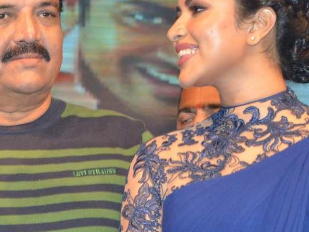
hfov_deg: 4.9
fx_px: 3580
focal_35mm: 401
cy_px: 184
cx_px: -21
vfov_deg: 3.7
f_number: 7.1
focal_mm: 92
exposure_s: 1/125
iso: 1000
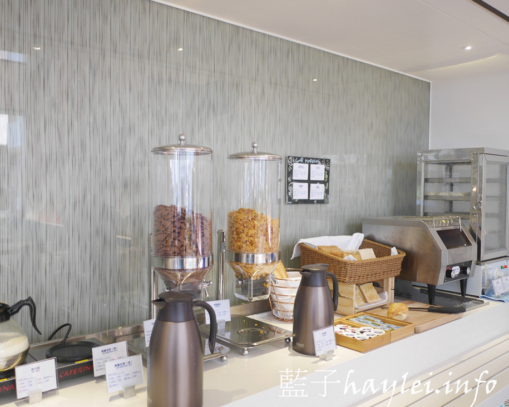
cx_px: 234
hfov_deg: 55.6
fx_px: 482
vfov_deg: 45.8
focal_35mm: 32
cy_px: 204
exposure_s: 1/60
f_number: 1.7
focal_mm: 15
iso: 800
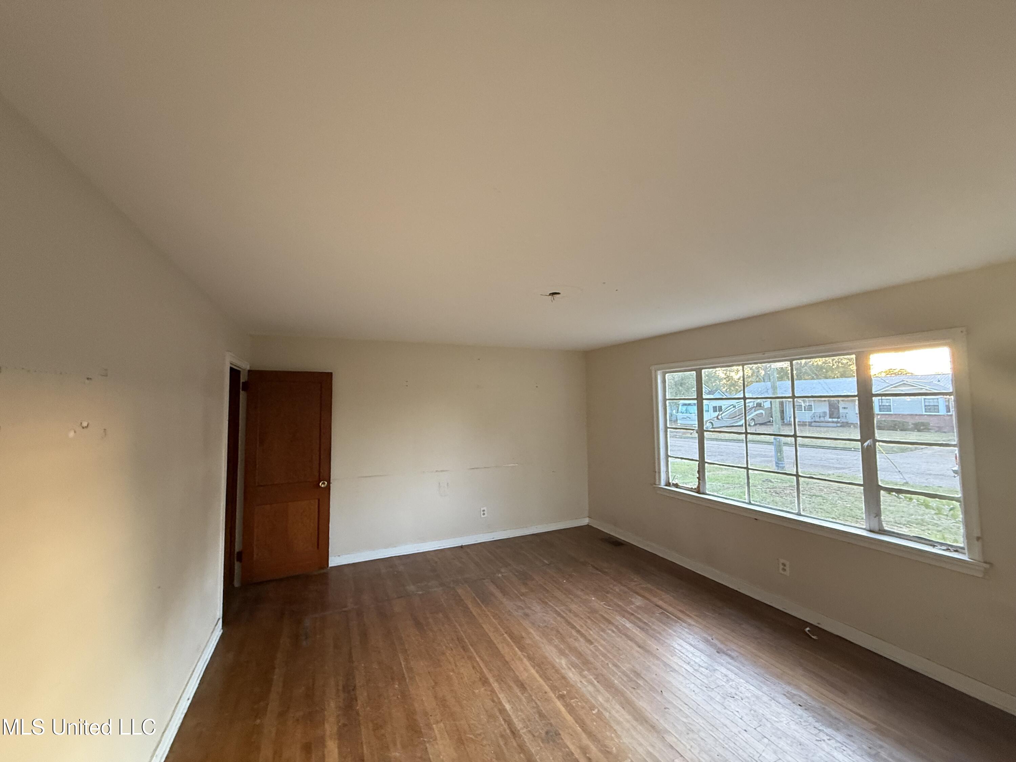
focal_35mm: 14
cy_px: 381
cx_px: 508
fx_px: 411
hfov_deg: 102.1
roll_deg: +0.6
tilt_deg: +2.5
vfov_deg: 85.7
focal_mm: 2.22
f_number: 2.2
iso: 400
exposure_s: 1/60
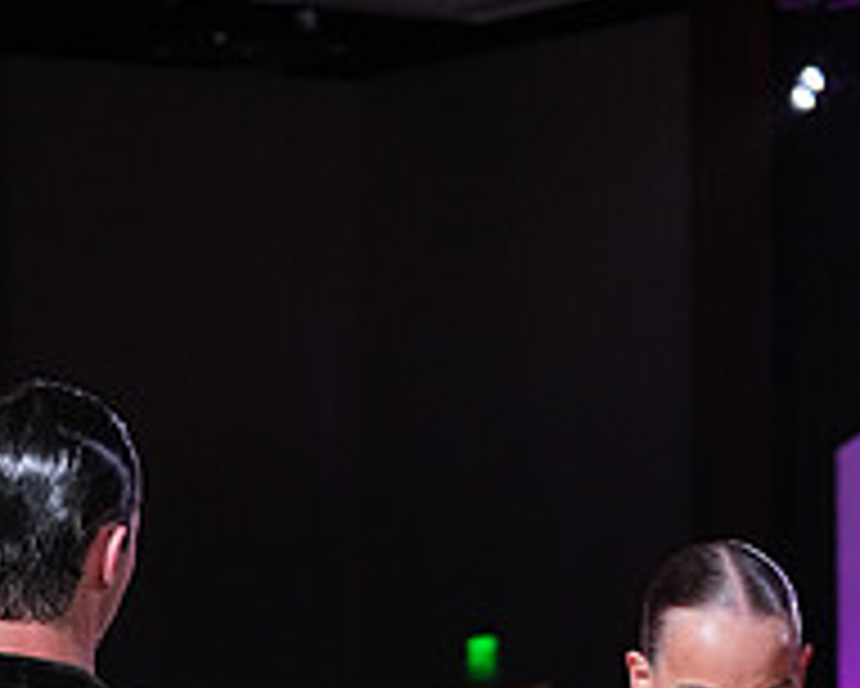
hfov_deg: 9.6
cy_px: 1259
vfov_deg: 7.4
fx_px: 5144
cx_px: 444
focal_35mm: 202
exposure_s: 1/200
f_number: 5
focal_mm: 71
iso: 2500
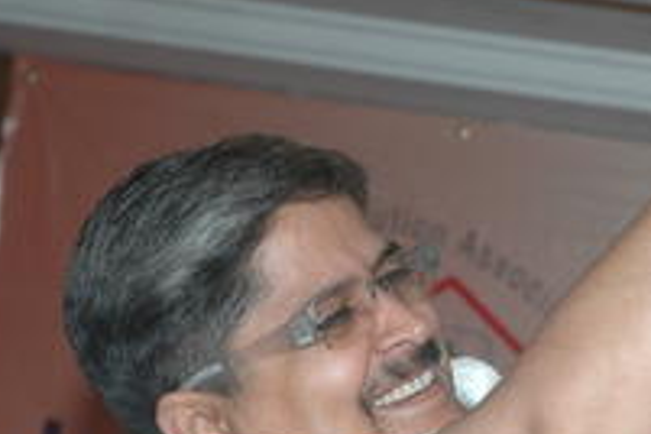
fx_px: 3888
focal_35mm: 215
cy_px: 322
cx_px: 816
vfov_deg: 6.4
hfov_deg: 9.4
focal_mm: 48
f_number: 4.5
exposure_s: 1/60
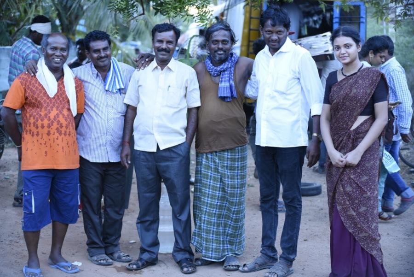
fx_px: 805
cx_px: 207
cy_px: 138
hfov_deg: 28.8
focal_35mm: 70
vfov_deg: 19.5
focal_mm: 70
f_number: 3.2
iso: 800
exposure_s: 1/100
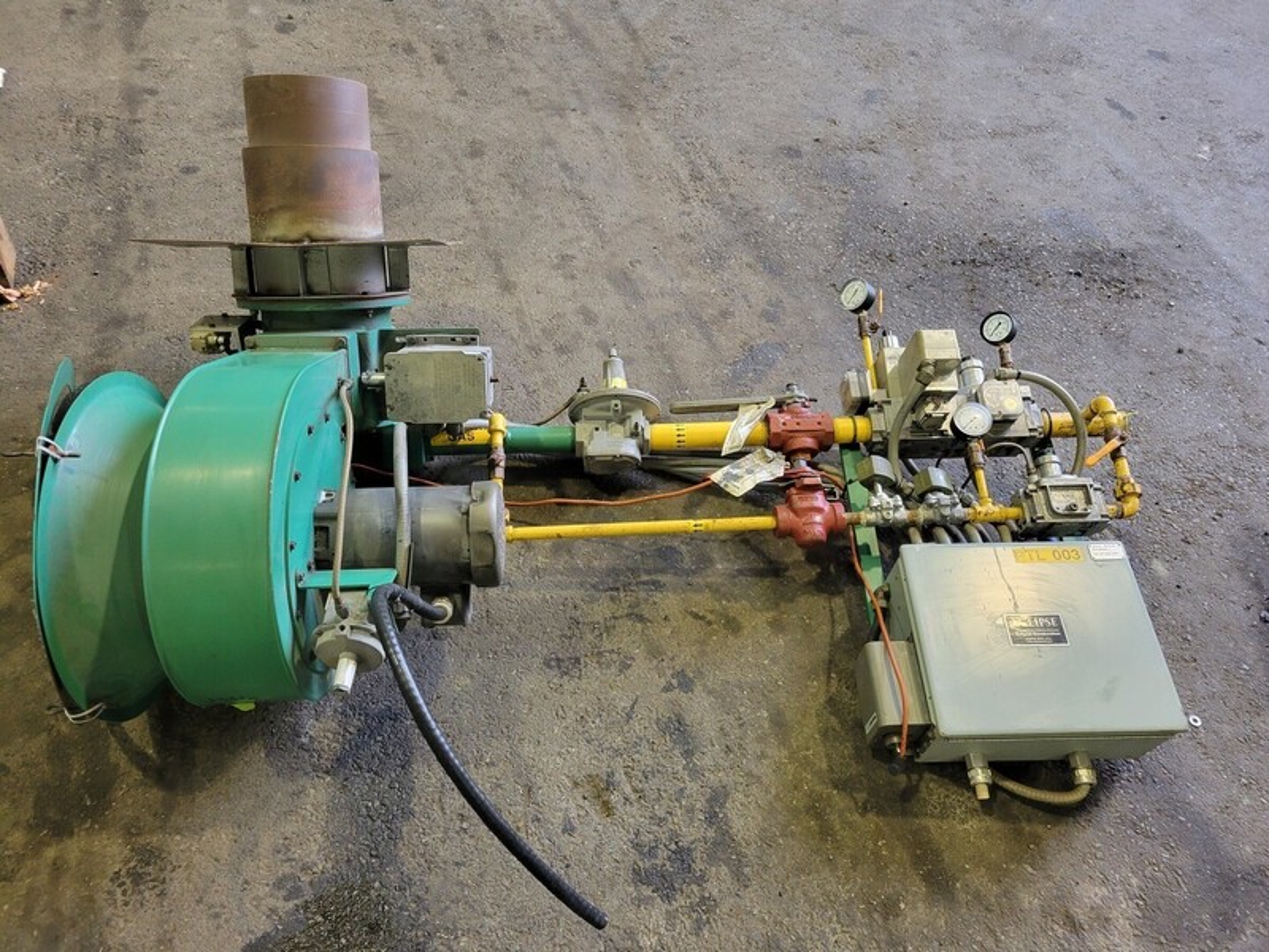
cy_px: 476
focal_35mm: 26
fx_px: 953
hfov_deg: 67.3
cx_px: 634
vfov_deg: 53.1
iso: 200
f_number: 1.8
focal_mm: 5.4
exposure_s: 1/120
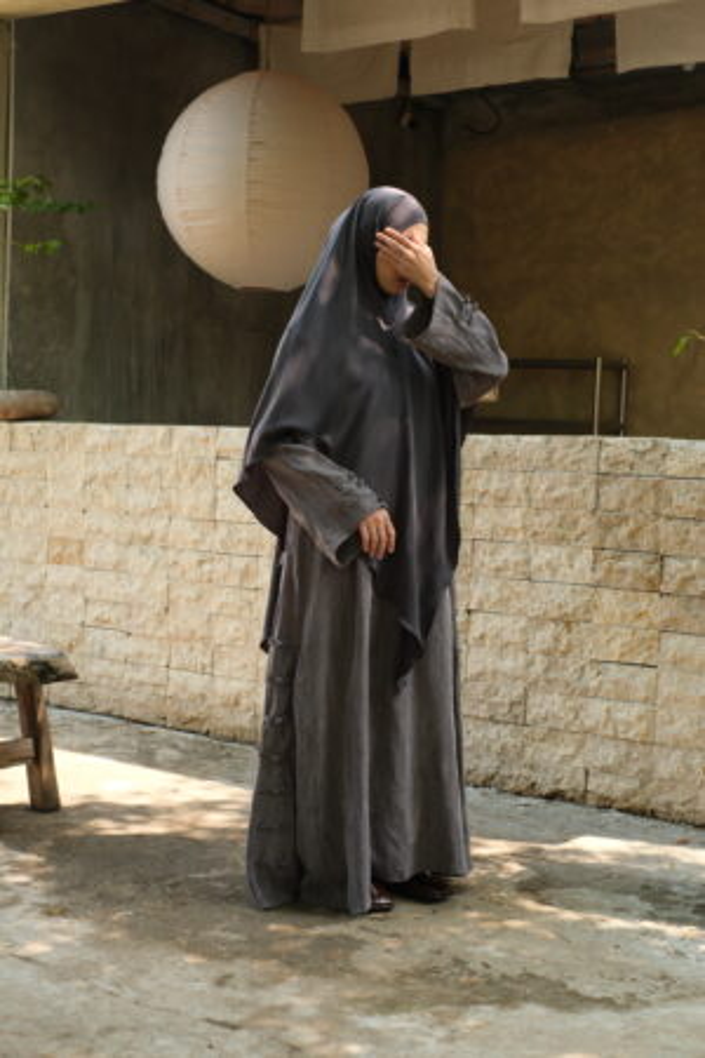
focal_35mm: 53
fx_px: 1557
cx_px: 352
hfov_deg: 25.5
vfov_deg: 37.5
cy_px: 529
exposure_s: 1/250
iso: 500
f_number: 4.5
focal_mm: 35
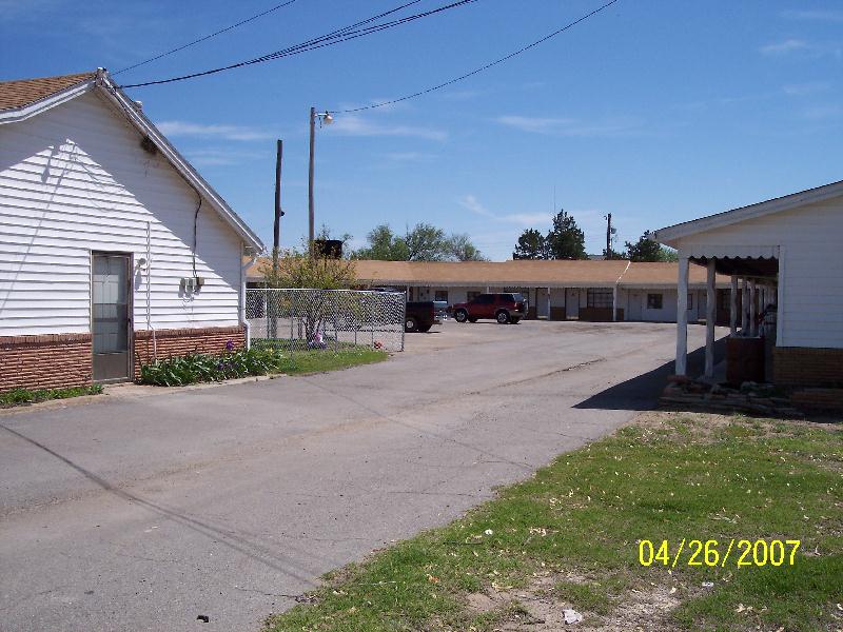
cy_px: 316
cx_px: 422
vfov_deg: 37.7
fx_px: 925
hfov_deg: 49.0
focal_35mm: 38
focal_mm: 8
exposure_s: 1/1000
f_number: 4.8
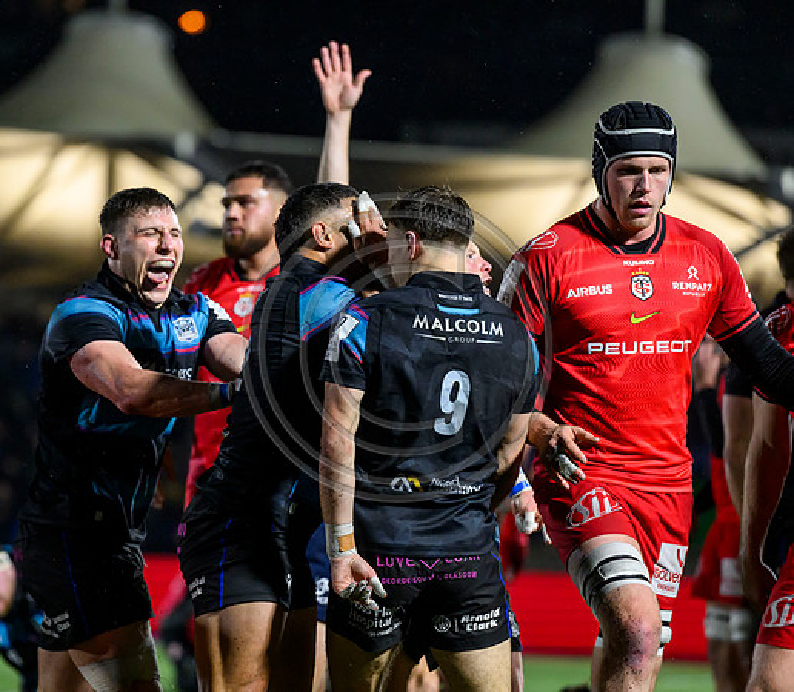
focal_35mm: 269
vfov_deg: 6.1
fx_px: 6537
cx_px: 363
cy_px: 392
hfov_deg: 7.0
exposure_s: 1/1600
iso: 5000
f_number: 3.5
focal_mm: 200
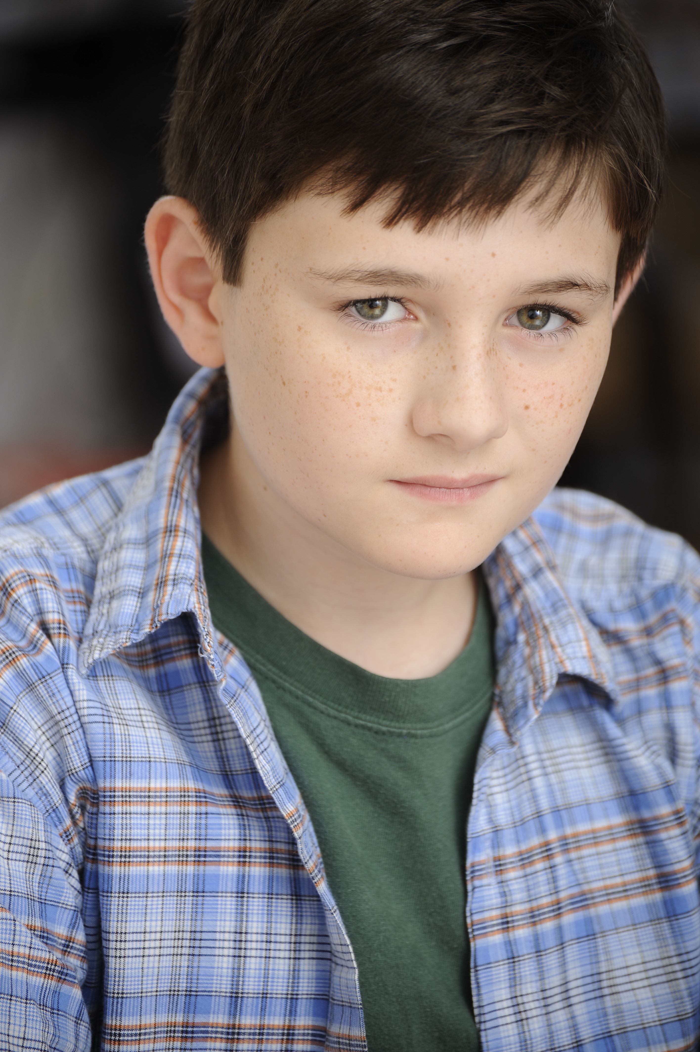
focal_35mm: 155
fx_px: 4526
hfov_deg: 8.8
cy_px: 526
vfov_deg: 13.3
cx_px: 350
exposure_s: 1/250
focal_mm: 155
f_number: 5
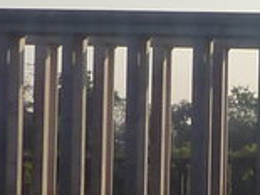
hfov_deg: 8.8
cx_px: 294
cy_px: 119
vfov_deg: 6.7
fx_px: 1666
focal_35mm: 222
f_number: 5.6
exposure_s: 1/800
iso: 160
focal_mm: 5.3
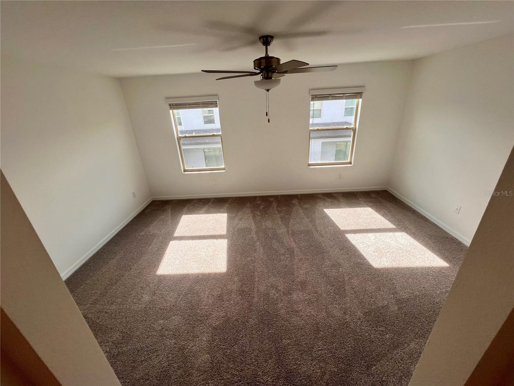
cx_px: 257
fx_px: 193
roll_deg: +3.9
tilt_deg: -23.3
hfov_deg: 106.2
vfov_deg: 89.9
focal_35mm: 13
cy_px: 193
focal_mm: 1.57
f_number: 1.8
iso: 32
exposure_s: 1/231
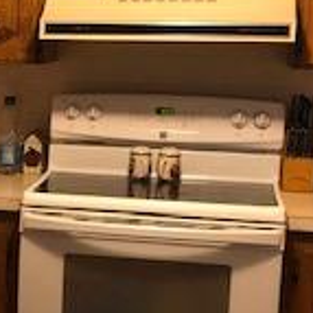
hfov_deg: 14.5
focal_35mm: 111
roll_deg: -0.5
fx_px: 1136
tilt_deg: -8.4
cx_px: -169
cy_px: 215
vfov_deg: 15.7
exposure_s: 1/9
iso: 100
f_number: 1.8
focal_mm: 3.99
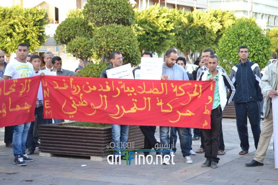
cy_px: 91
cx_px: 141
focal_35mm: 85
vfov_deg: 16.1
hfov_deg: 24.1
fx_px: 652
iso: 400
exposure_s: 1/125
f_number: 5.6
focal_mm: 55
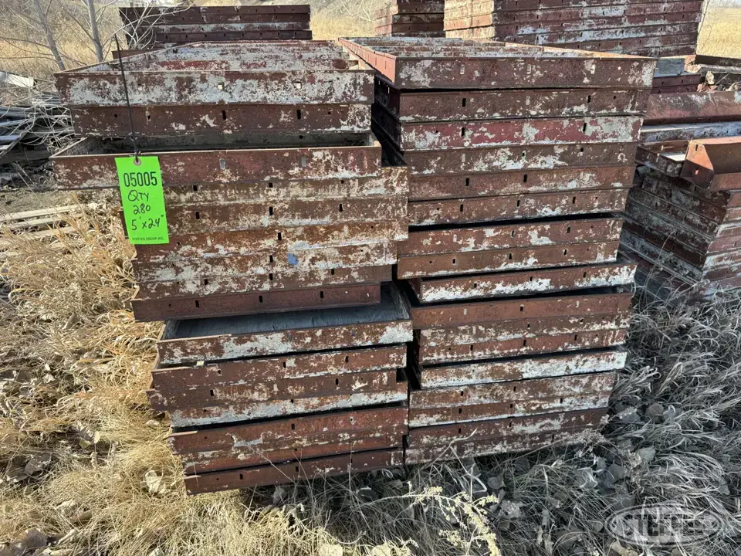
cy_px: 278
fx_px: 514
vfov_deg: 56.8
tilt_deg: -24.8
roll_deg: +3.8
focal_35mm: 24
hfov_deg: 71.6
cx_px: 370
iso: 80
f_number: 1.78
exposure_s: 1/658
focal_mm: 6.86
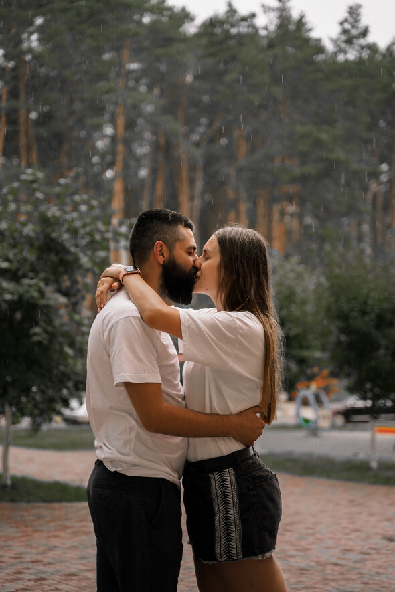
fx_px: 1234
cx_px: 198
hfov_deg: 18.2
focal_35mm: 75
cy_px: 296
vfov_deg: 27.0
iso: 2000
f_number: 2.8
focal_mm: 75
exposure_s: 1/320
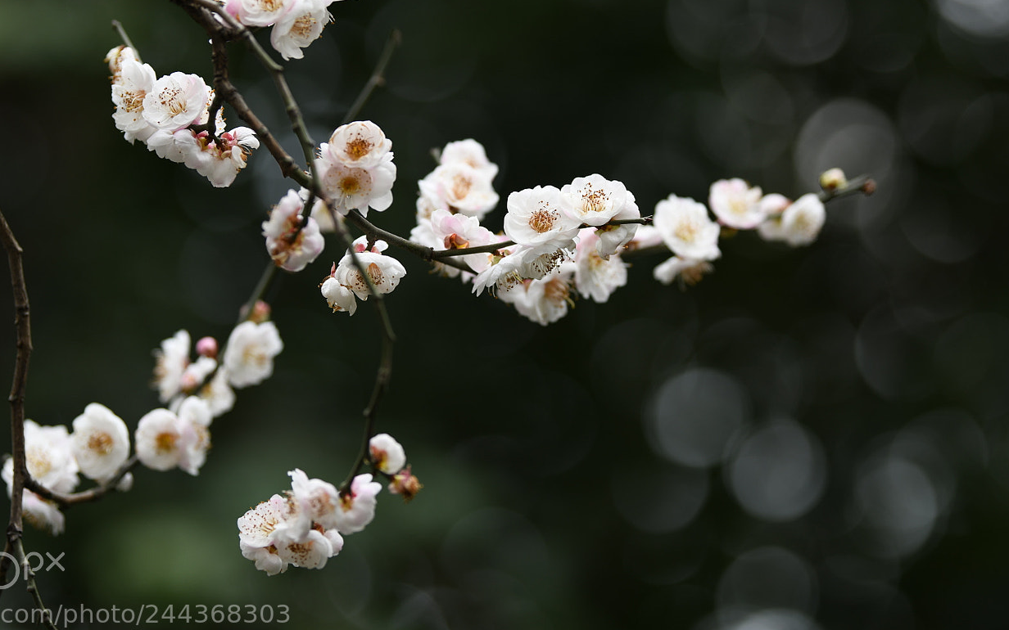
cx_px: 517
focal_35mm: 135
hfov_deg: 15.5
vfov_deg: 9.7
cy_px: 242
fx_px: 3712
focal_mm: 102
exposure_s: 1/125
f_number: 2.8
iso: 180
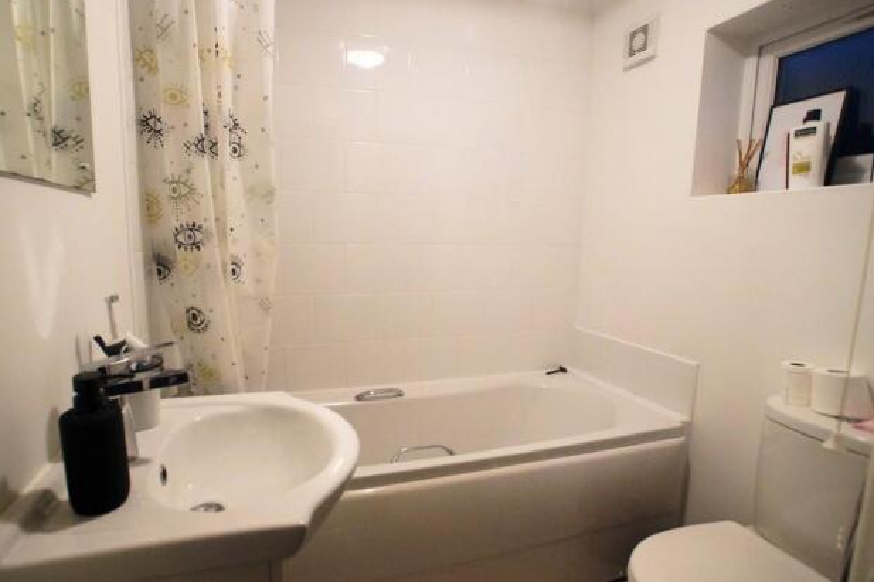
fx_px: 425
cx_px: 418
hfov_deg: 91.5
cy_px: 301
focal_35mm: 18
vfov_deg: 68.7
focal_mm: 11
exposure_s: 1/50
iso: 3200
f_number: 4.5
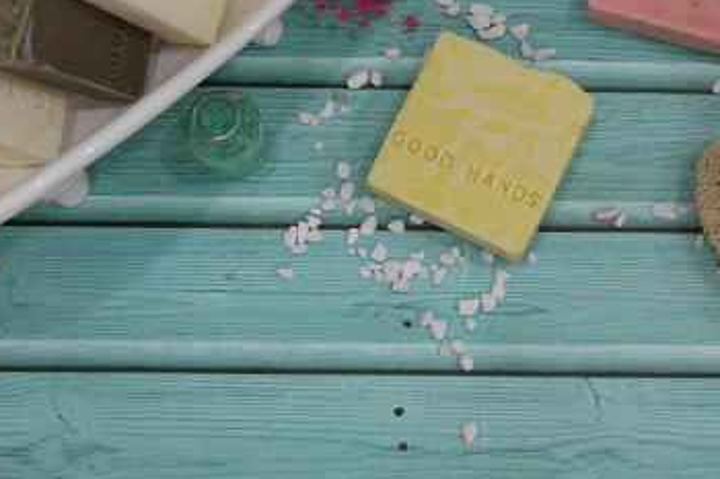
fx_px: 1499
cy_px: 115
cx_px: 442
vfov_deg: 18.0
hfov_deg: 26.9
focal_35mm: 75
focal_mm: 28
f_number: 4
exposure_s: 1/50
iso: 400
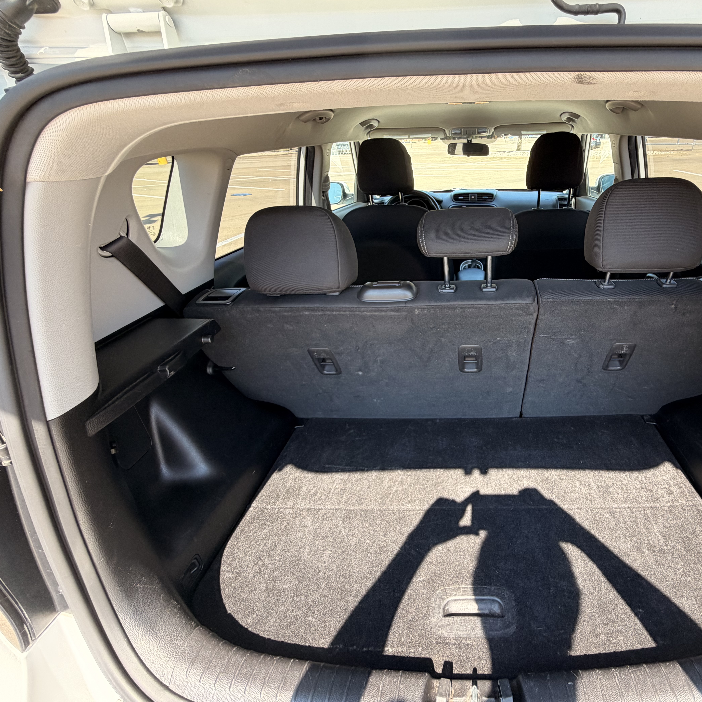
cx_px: 465
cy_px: 343
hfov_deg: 81.3
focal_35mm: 17
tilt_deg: -29.7
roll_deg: +1.0
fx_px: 390
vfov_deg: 84.0
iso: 64
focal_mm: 2.22
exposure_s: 1/133
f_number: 2.2
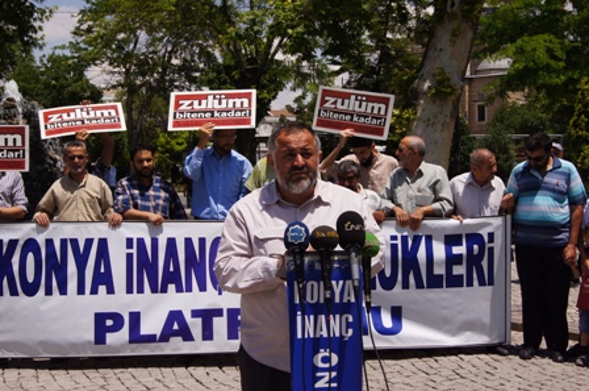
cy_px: 196
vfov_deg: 25.7
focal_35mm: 52
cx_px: 294
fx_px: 857
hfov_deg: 37.9
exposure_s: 1/160
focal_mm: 35
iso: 100
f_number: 18
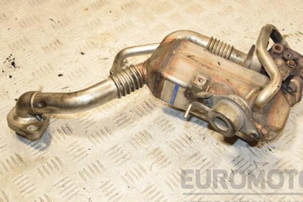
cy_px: 94
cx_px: 169
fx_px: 446
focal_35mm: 53
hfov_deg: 37.5
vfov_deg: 25.5
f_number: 7.1
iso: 800
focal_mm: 28
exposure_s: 1/200
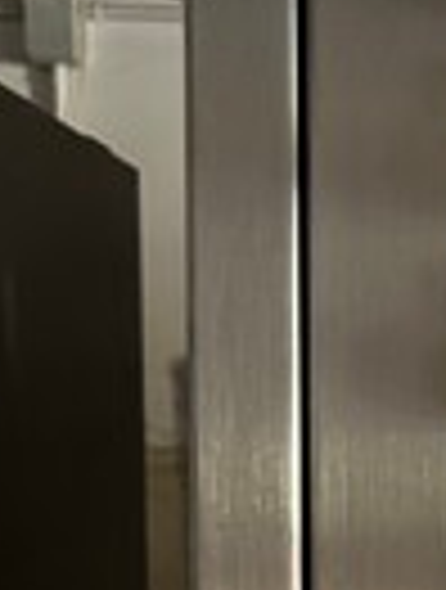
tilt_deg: -6.1
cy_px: 694
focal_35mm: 95
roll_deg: -1.0
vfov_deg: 19.5
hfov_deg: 14.2
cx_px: 739
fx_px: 1624
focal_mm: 5.7
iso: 640
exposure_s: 1/31
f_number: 1.5
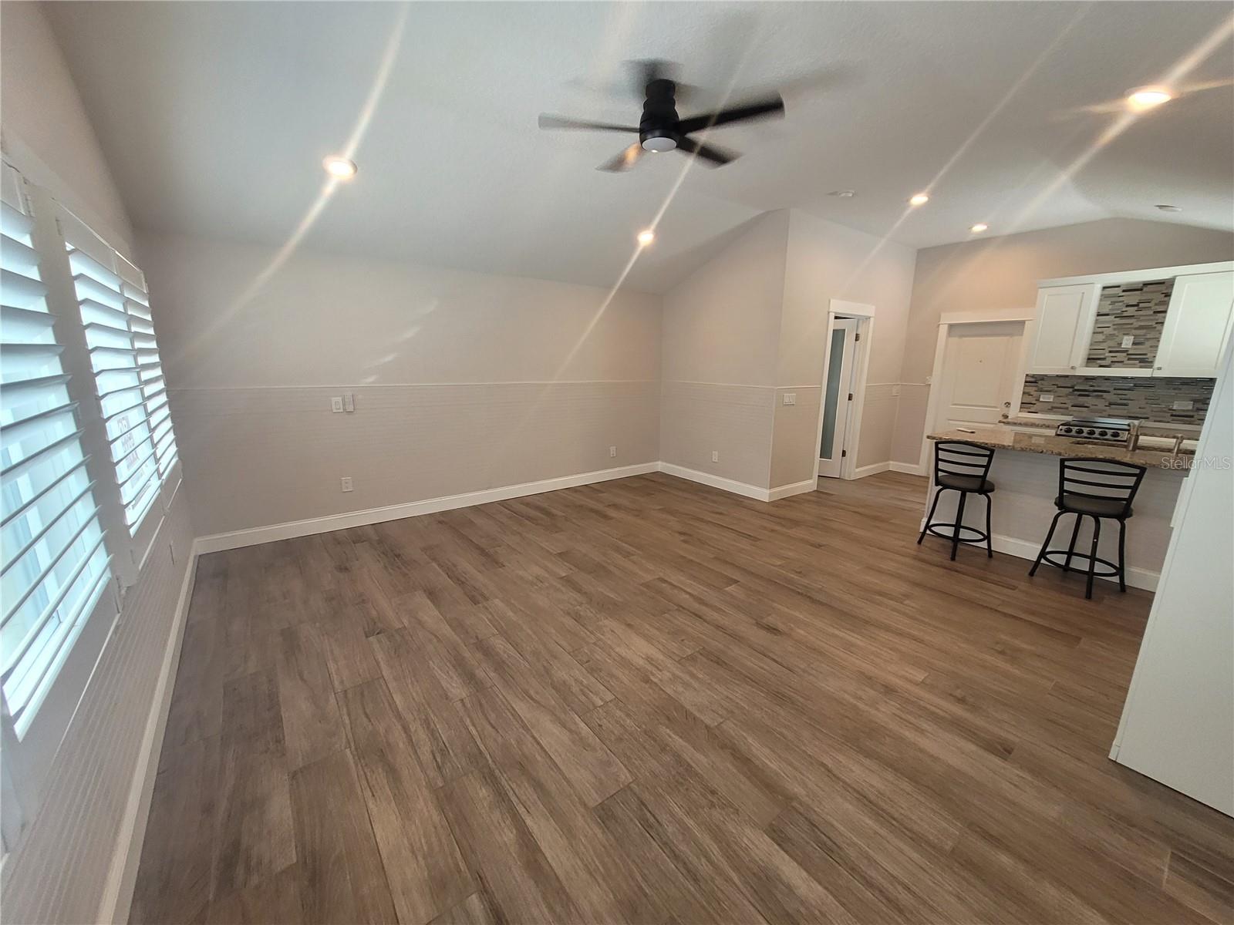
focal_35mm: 13
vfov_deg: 89.9
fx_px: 463
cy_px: 462
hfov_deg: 106.2
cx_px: 617
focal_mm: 1.74
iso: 125
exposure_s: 1/60
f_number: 2.2
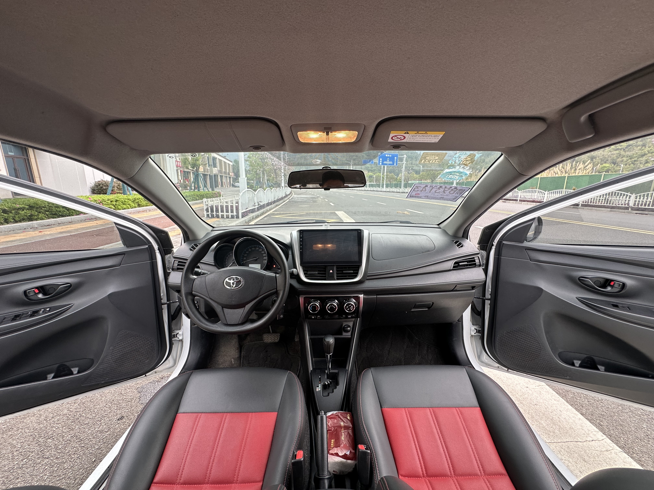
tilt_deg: -12.2
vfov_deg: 85.7
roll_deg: -0.3
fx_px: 265
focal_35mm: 14
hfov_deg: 102.1
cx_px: 327
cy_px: 245
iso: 50
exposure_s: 1/99
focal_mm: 2.22
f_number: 2.2
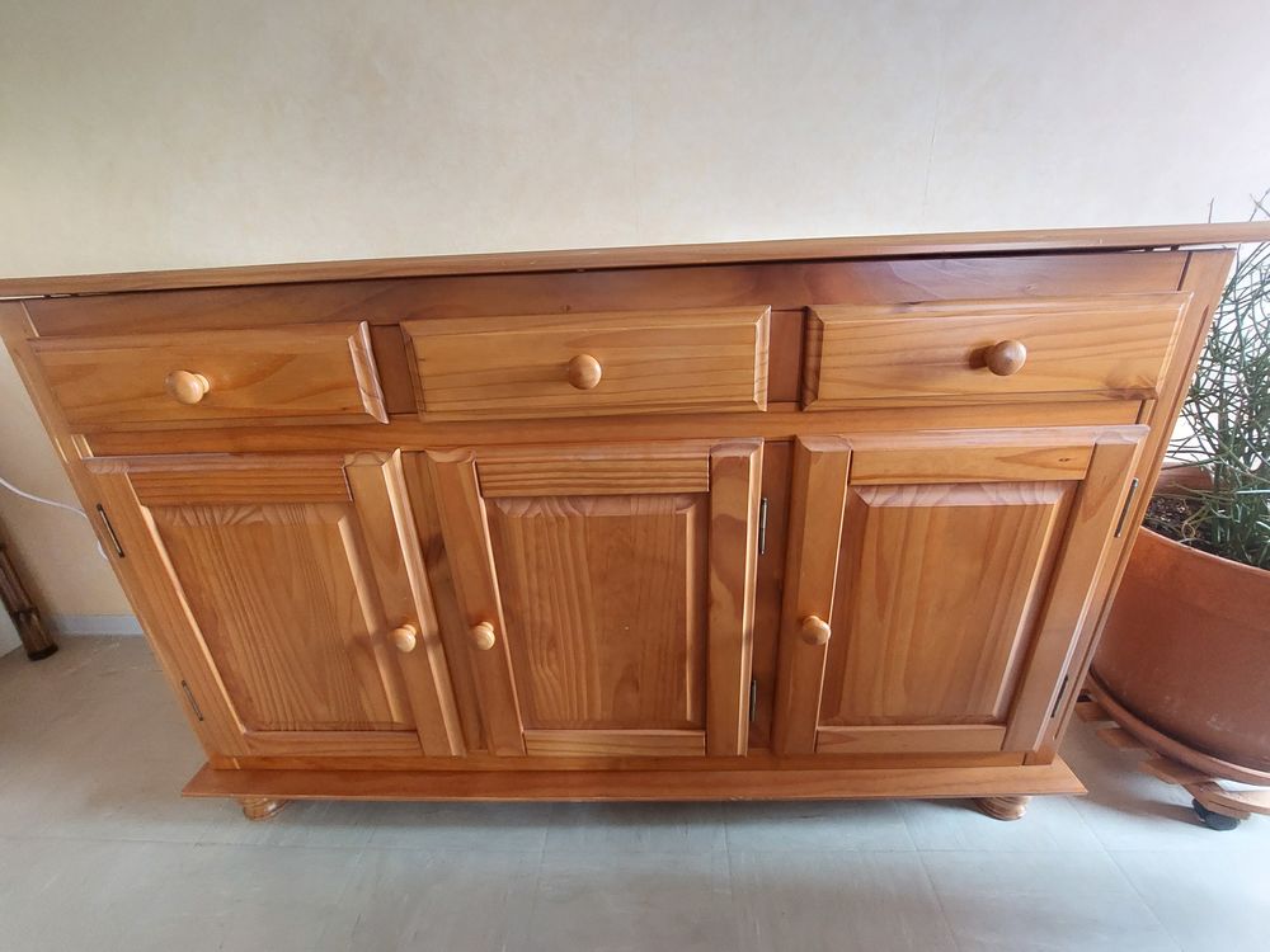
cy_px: 476
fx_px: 477
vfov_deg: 89.9
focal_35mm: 13
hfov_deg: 106.2
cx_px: 635
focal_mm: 1.74
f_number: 2.2
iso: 320
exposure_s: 1/33
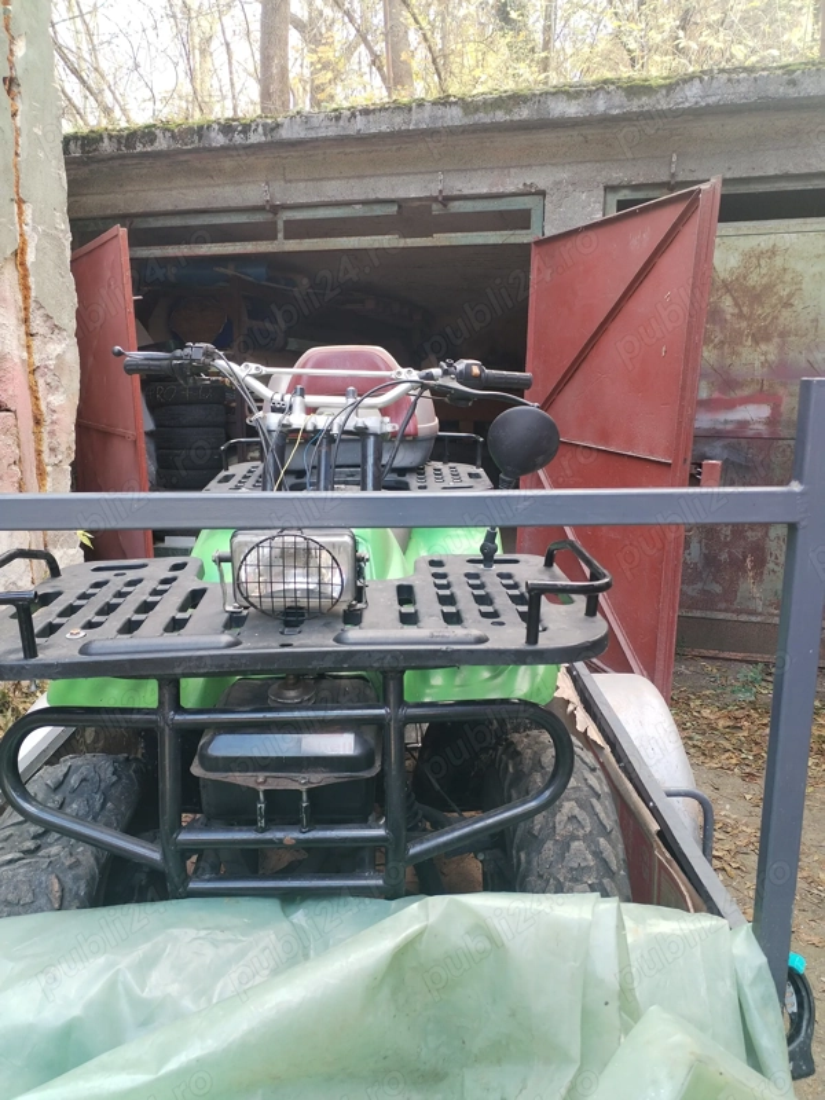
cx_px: 412
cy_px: 550
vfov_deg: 67.3
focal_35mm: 26
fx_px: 826
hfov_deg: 53.1
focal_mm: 4.75
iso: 170
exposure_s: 1/60
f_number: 1.8
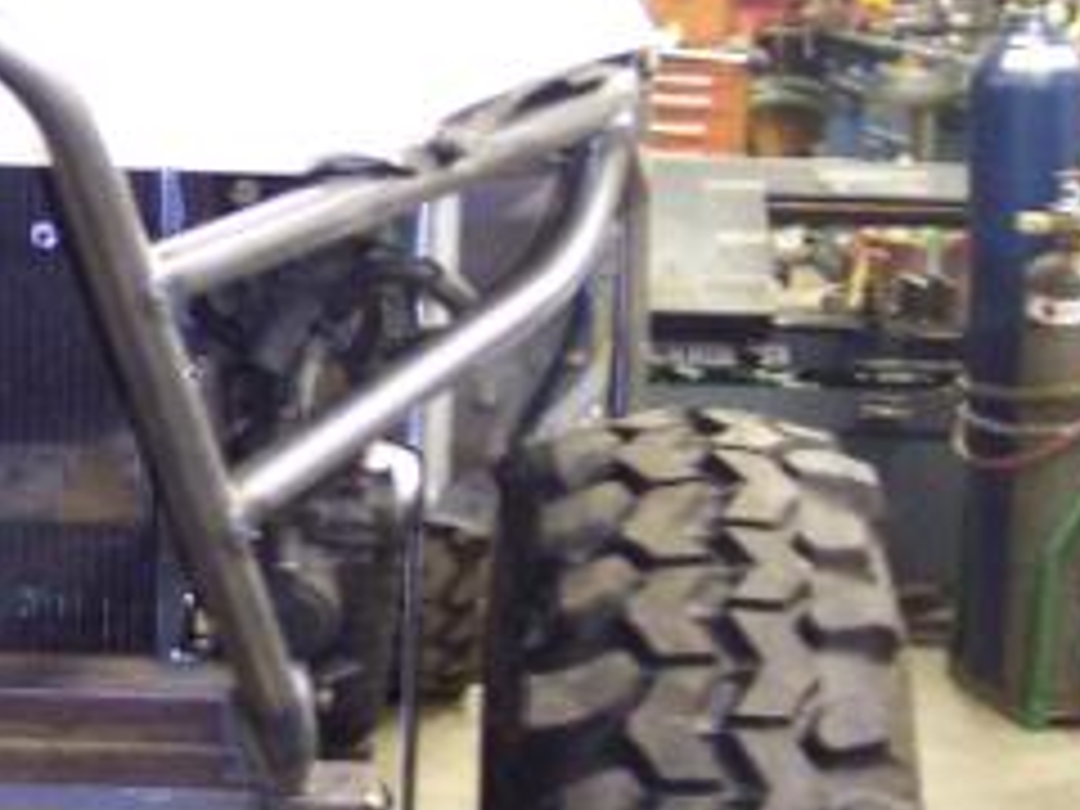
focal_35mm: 104
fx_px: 3245
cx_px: -9
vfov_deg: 14.2
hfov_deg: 18.4
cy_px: 346
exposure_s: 1/3
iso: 100
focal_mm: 8
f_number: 2.8
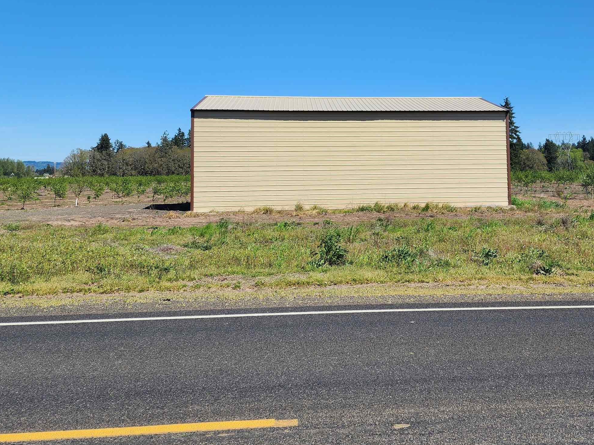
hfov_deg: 51.0
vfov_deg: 39.2
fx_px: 618
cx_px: 361
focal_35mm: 36
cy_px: 153
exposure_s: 1/1142
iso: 12
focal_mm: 6.4
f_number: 1.8
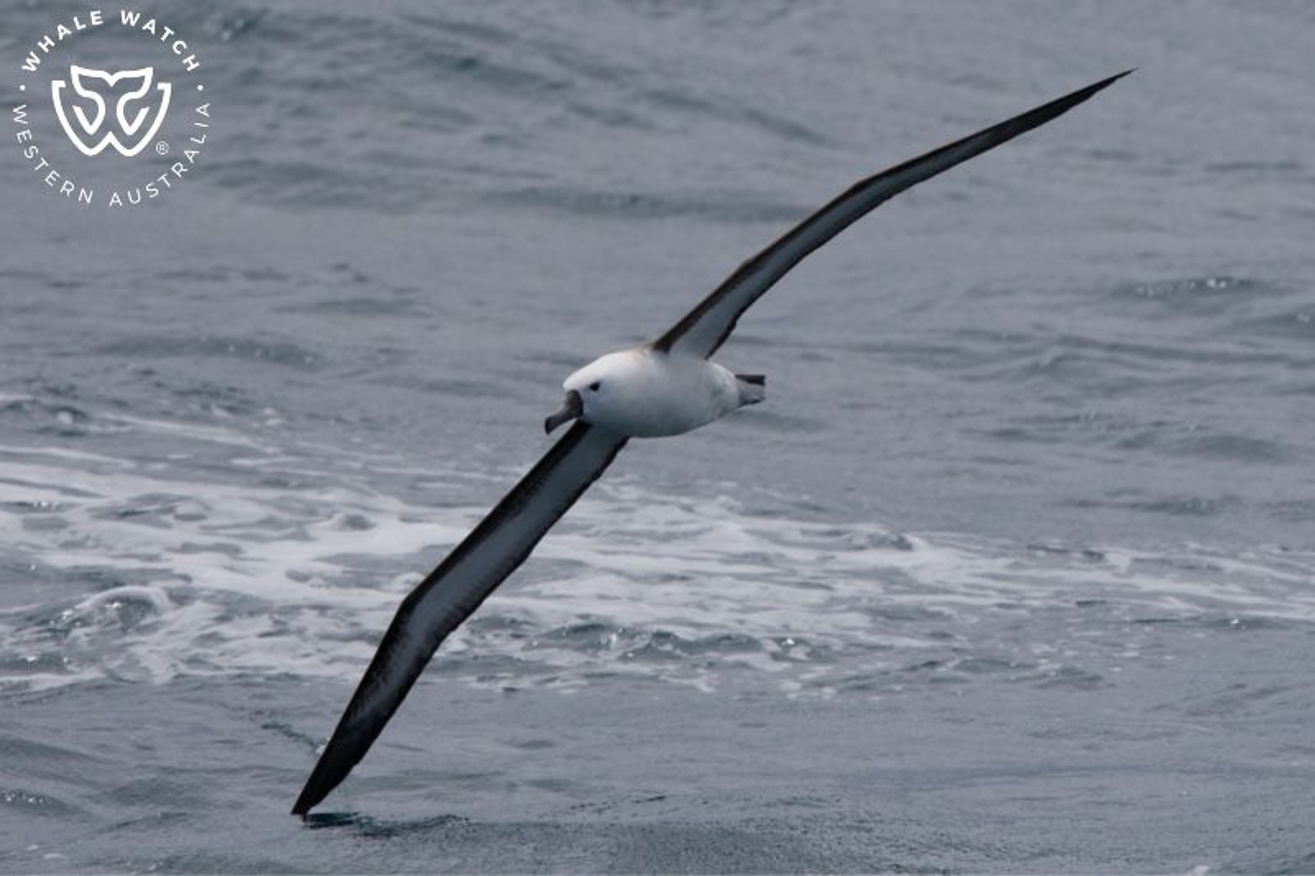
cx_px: 658
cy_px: 438
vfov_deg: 2.3
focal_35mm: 600
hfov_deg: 3.4
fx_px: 21911
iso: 500
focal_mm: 600
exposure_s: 1/3200
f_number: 8
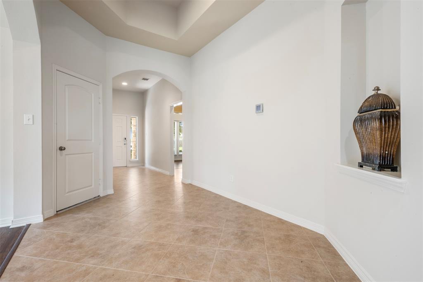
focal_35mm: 16
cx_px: 212
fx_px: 188
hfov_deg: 96.8
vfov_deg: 73.7
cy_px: 141
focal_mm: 16
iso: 250
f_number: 9
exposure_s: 5
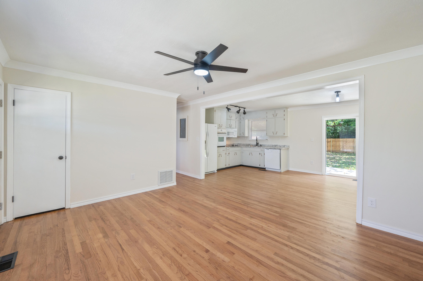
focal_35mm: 14
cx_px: 212
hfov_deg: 104.3
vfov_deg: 81.1
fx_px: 164
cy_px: 140
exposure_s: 1/50
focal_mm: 14
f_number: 8
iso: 800
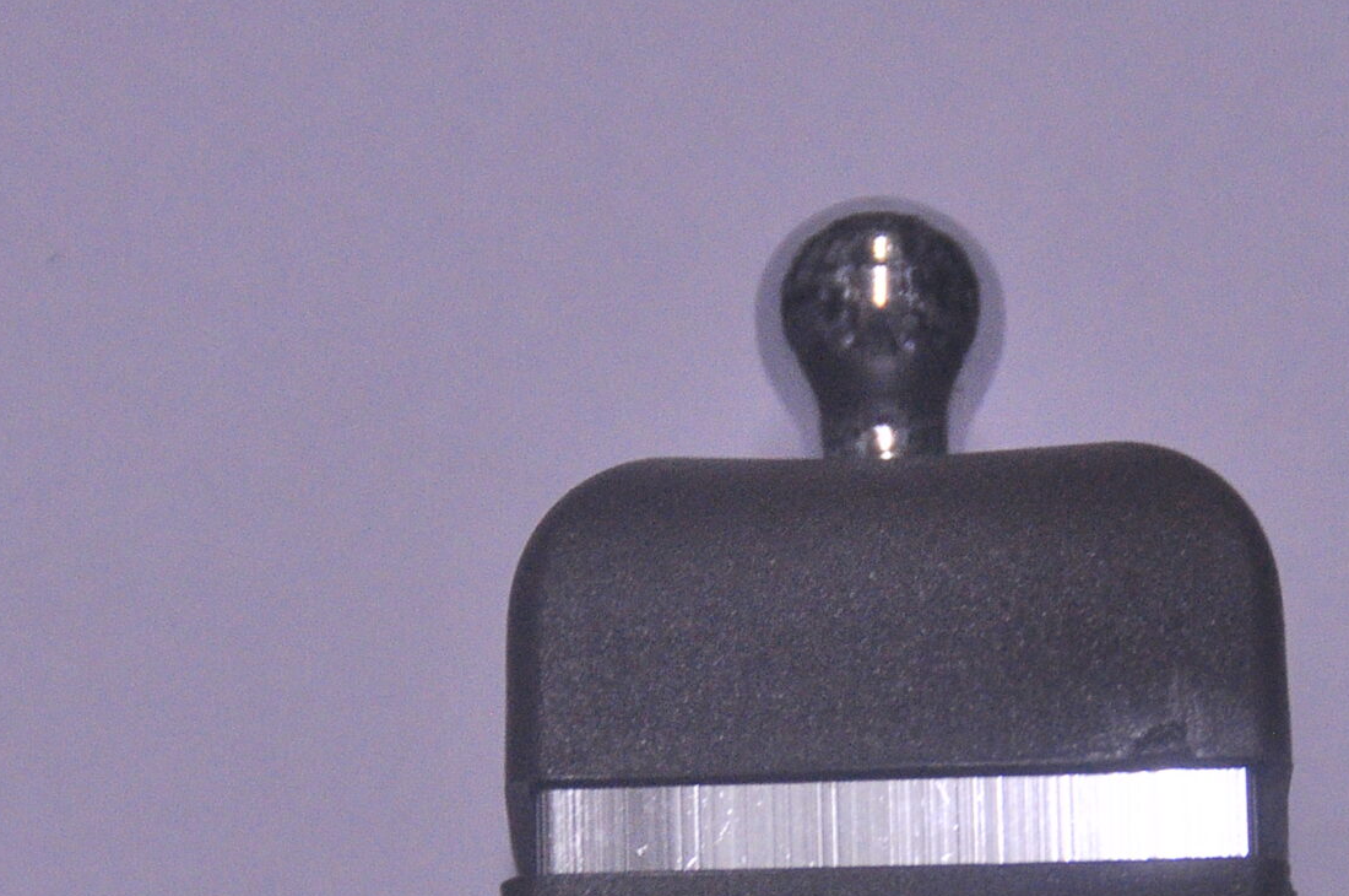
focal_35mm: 454
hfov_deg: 4.5
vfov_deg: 3.0
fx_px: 16987
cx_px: 890
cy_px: 952
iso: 1250
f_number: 5.6
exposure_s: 1/125
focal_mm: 130
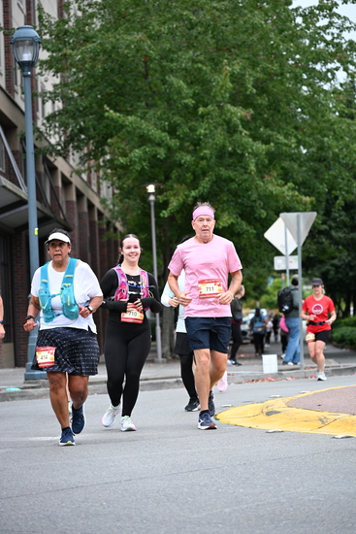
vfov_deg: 17.1
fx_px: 1779
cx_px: 178
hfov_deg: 11.4
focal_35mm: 120
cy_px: 267
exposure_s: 1/640
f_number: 4
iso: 1600
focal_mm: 120
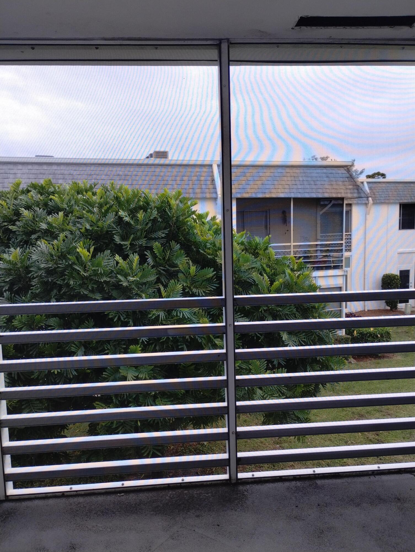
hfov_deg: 49.8
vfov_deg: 63.4
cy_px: 276
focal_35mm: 28
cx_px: 208
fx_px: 447
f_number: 1.8
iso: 100
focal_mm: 4.27
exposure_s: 1/205
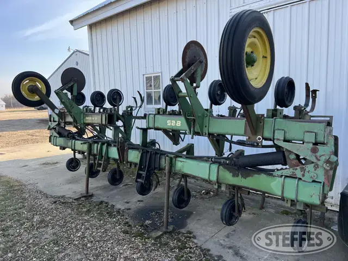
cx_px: 174
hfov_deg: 67.3
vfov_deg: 53.1
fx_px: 261
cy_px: 130
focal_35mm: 26
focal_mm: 5.7
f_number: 1.5
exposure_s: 1/758
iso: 50
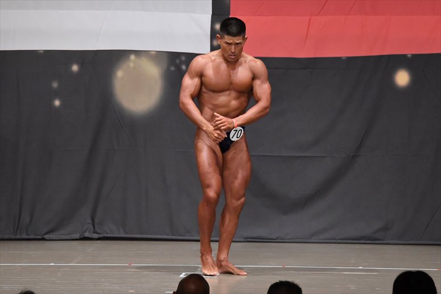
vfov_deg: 6.1
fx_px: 2755
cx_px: 220
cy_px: 147
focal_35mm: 225
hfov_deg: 9.2
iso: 6400
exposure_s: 1/400
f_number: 5.6
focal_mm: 150
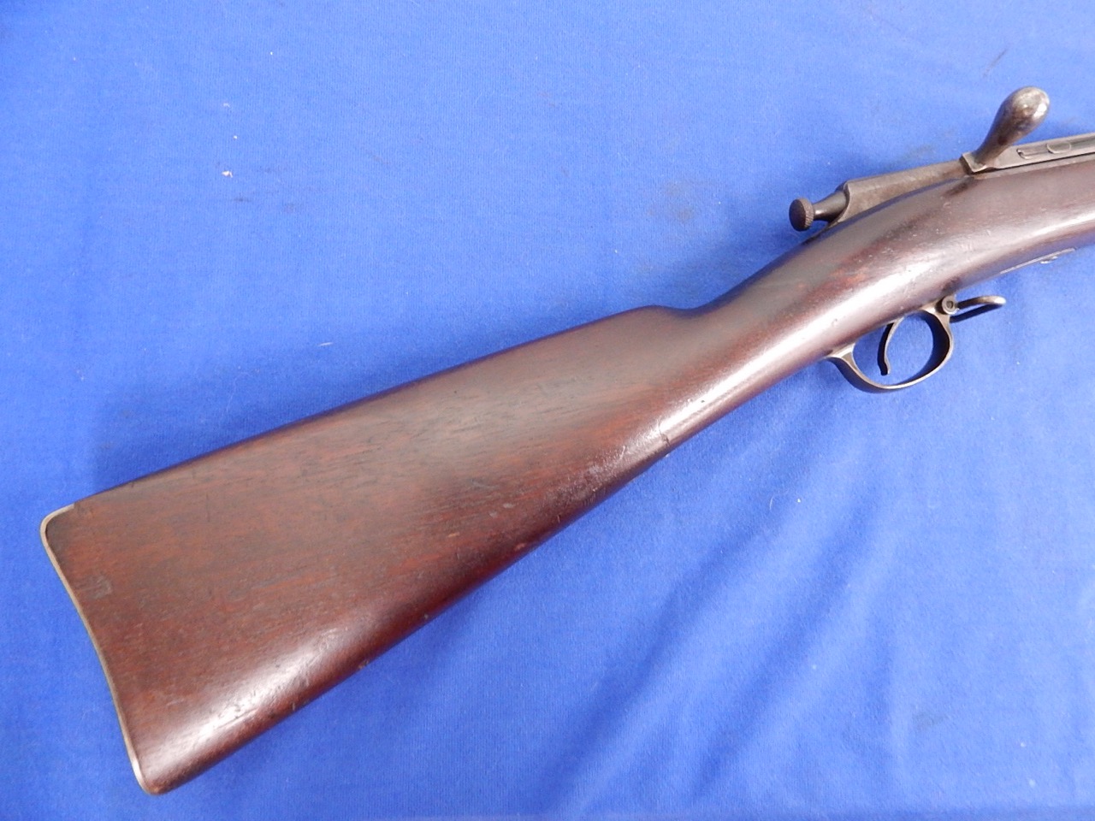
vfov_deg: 61.1
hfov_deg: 76.4
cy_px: 410
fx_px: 696
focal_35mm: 22
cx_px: 548
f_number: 3
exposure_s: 1/8
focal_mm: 4
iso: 450
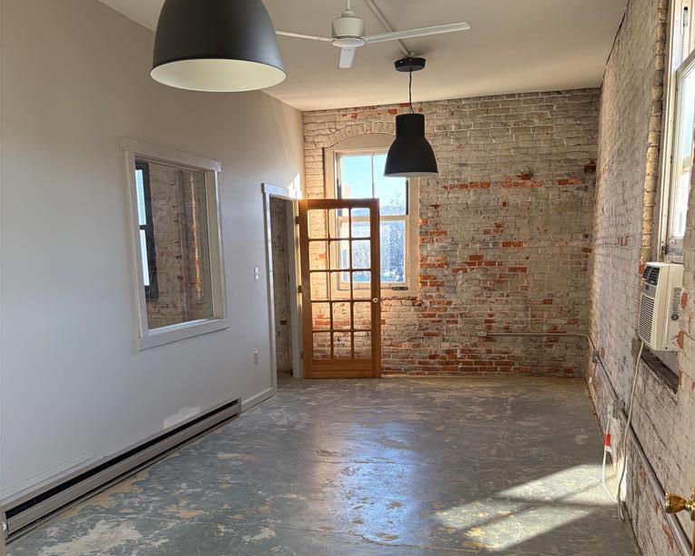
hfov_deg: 52.8
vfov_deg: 42.5
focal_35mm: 34
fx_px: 699
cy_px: 391
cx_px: 348
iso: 125
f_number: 1.6
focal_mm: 5.96
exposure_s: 1/160
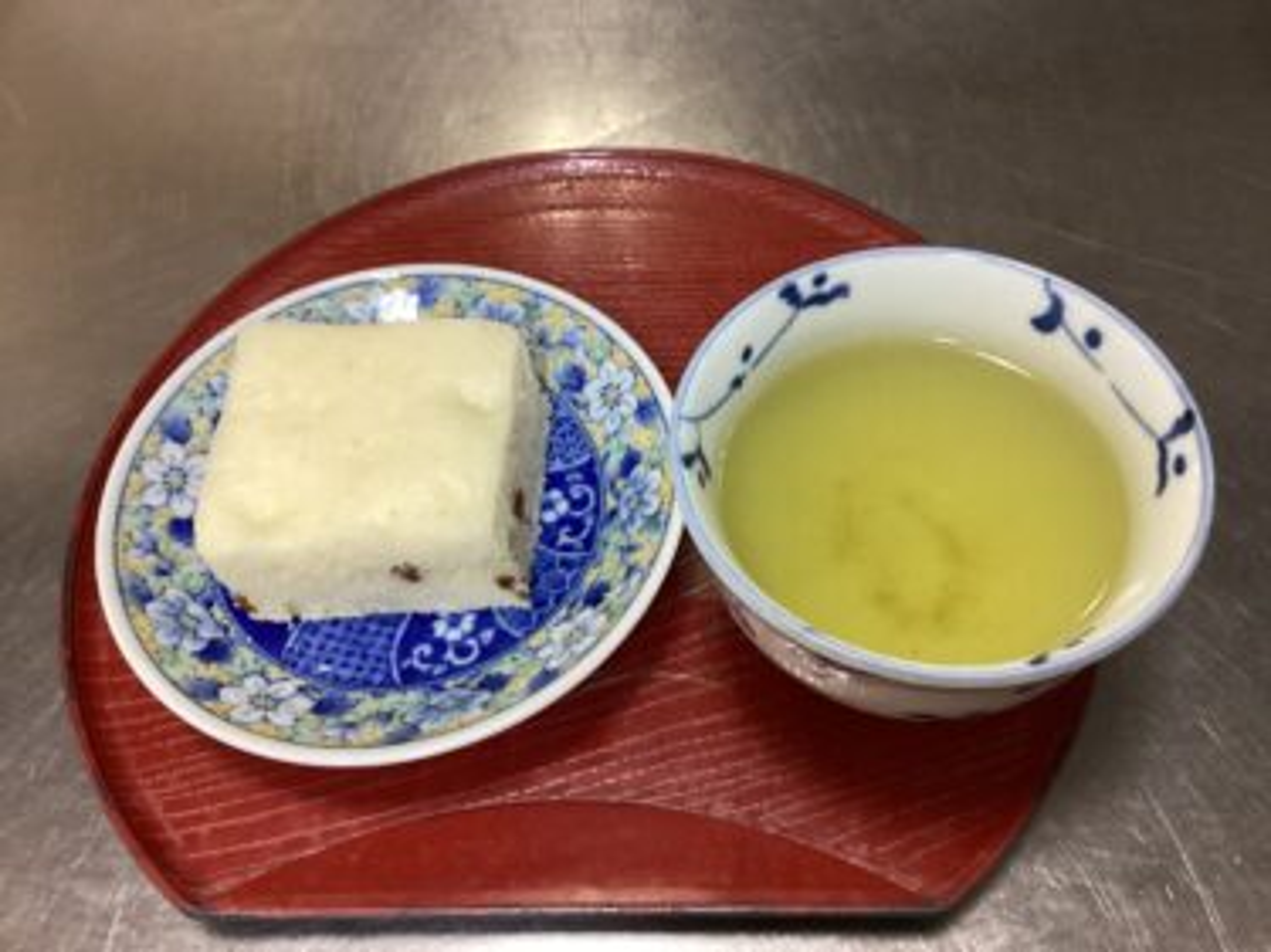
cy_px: 476
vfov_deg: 45.4
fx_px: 1138
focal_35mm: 31
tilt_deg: -58.1
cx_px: 636
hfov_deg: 58.4
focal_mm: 3.3
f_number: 2.4
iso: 250
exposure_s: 1/60
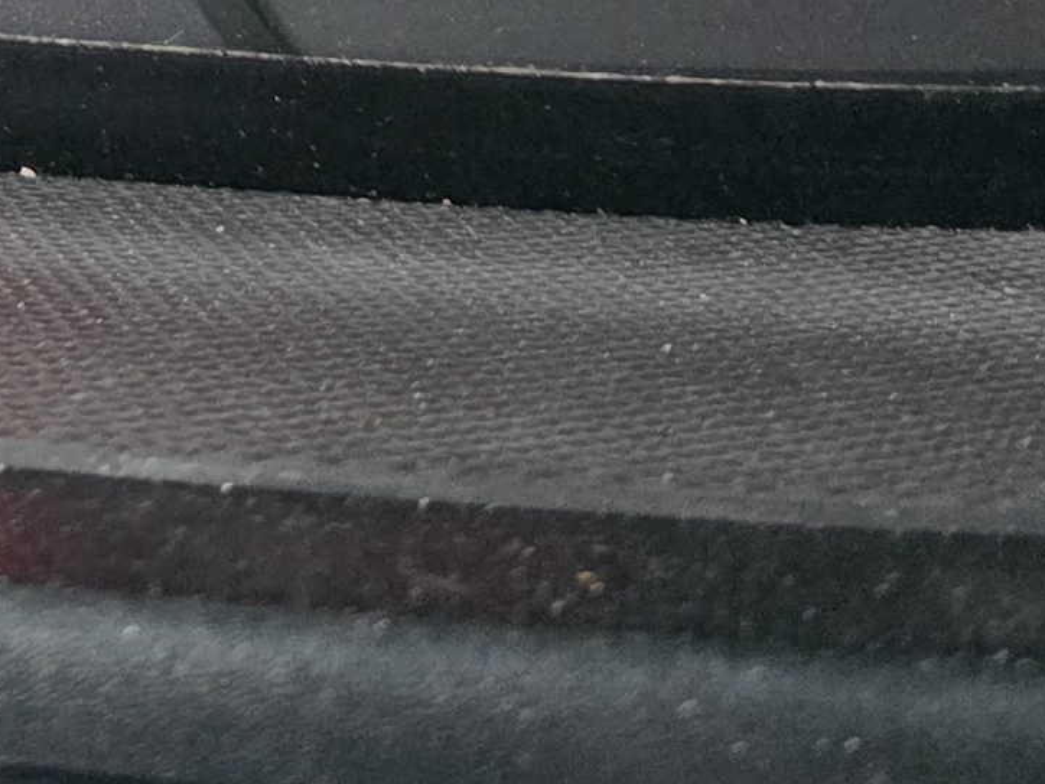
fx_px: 3834
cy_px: -814
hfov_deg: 13.9
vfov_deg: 10.6
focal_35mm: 127
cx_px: -795
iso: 2000
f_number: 1.7
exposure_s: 1/120
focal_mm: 6.3
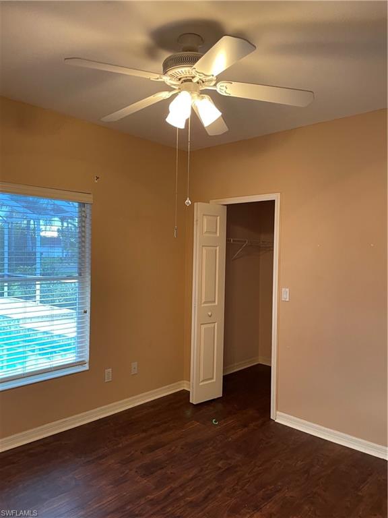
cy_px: 259
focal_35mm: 26
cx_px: 194
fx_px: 389
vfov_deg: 67.3
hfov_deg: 53.1
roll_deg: -1.0
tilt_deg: +3.2
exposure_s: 1/60
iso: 200
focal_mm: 4.2
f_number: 1.6
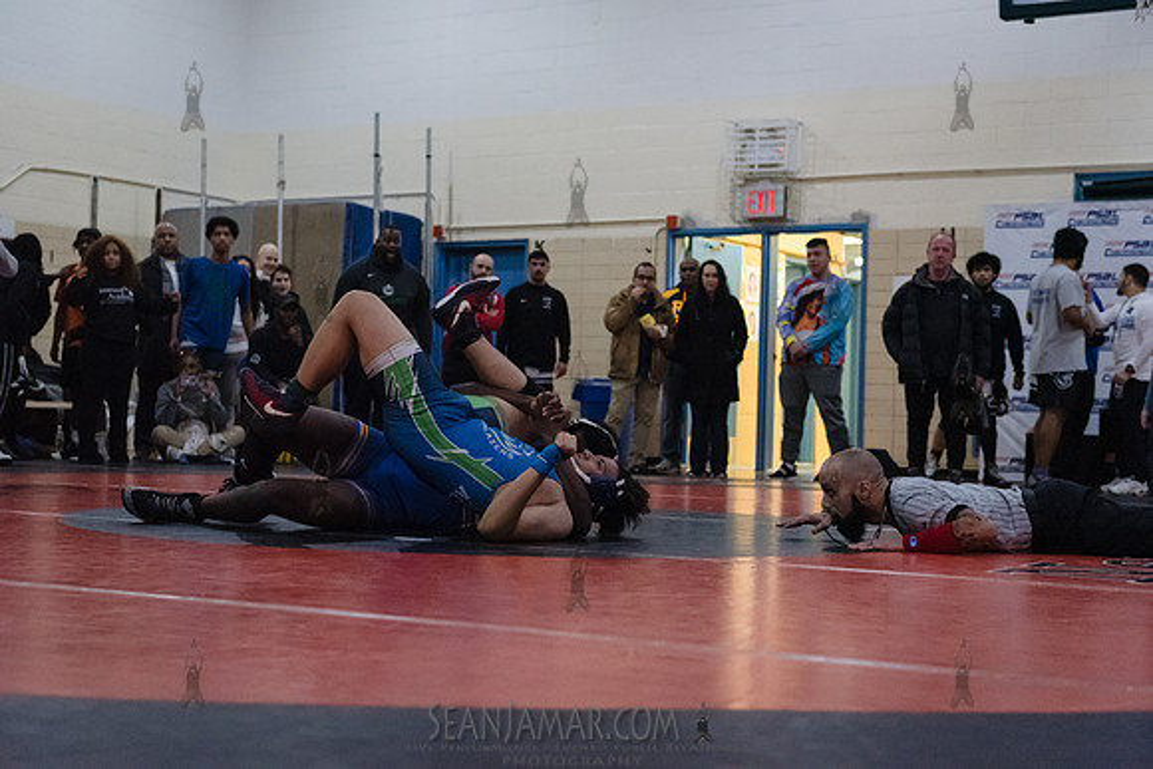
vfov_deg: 23.4
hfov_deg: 34.5
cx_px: 576
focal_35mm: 58
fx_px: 1858
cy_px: 384
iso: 8000
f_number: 3.2
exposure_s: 1/400
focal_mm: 58
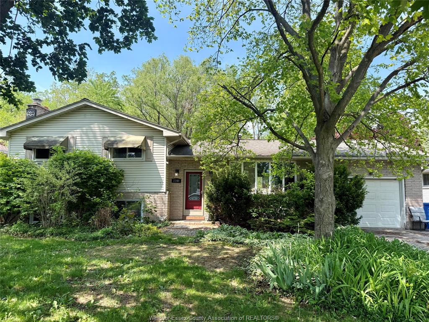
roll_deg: -0.8
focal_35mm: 24
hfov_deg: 71.6
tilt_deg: +6.7
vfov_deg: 56.8
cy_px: 161
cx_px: 214
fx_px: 297
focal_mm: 6.76
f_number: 1.78
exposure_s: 1/1727
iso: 100
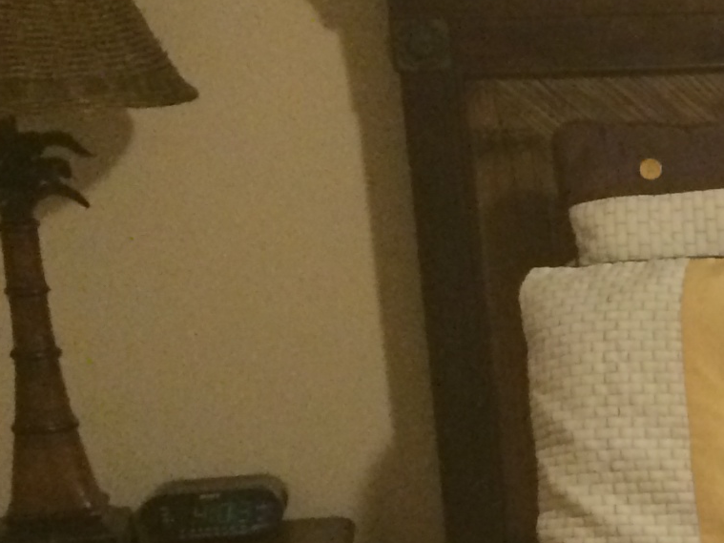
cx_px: 1330
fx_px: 2698
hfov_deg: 13.6
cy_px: 533
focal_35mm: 129
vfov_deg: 11.4
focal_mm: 4.12
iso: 320
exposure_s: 1/24
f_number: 2.2
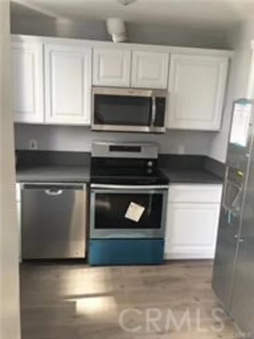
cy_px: 170
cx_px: 127
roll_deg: -2.6
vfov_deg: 61.7
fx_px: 284
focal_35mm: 29
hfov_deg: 48.2
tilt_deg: -11.5
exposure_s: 1/30
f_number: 2.2
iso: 32
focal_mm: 4.15
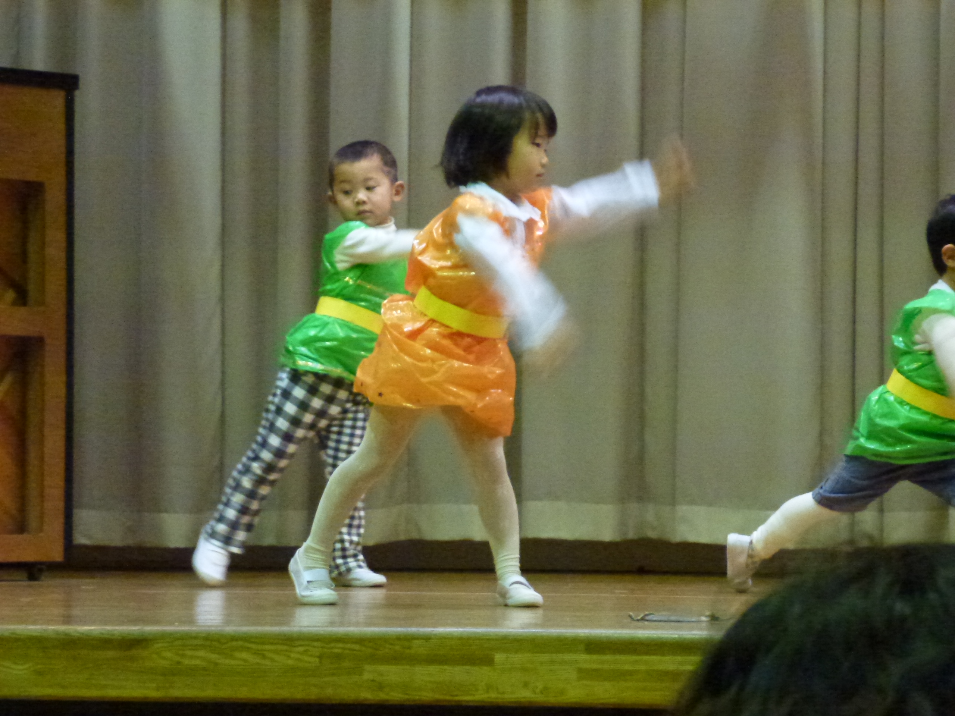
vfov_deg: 10.4
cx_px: 478
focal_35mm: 142
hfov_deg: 13.9
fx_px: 3918
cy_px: 358
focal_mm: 25.5
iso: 1600
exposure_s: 1/30
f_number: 5.3
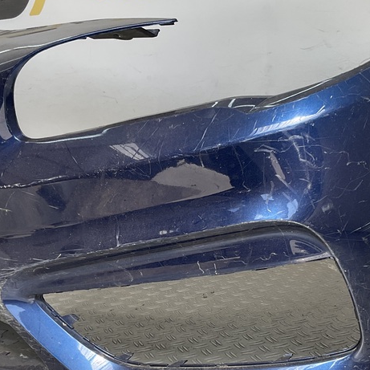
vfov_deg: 30.5
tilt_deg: -12.1
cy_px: 219
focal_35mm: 56
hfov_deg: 30.6
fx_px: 677
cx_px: 183
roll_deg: +3.6
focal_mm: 3
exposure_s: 1/284
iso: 16
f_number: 1.8
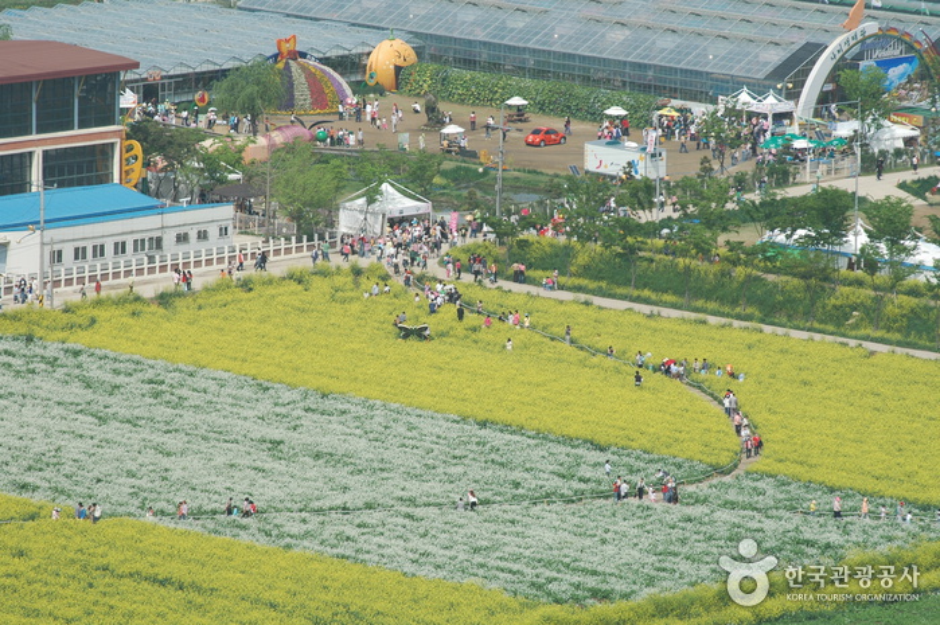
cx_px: 470
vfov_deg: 4.6
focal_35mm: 300
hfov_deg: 6.9
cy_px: 312
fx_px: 7828
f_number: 6.3
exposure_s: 1/800
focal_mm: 200
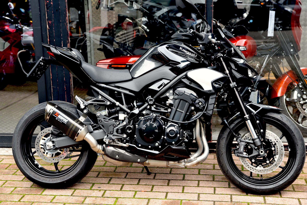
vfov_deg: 23.4
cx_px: 154
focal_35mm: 58
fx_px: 495
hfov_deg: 34.5
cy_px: 102
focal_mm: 58
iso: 200
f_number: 3.5
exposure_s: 1/60
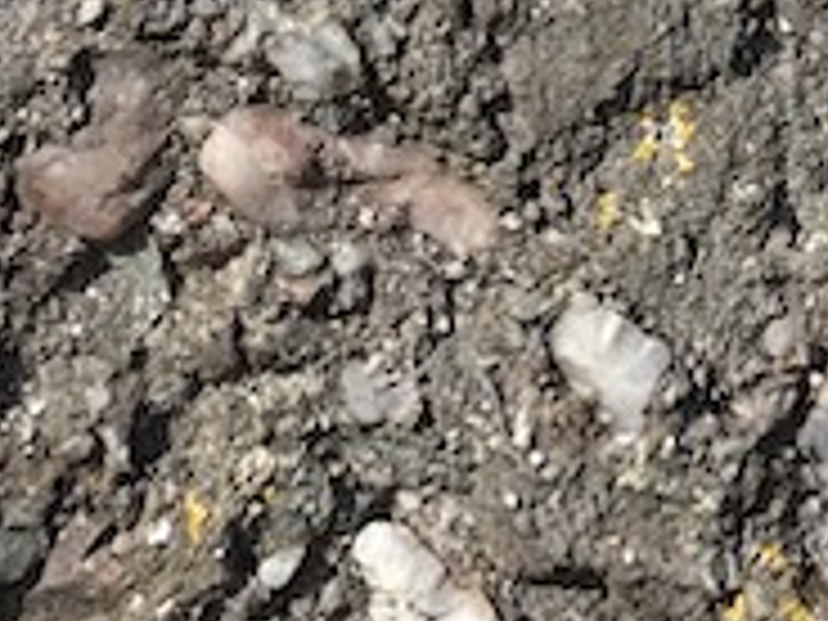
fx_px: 3779
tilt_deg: +7.9
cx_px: 279
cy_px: -936
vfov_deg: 8.5
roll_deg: +0.7
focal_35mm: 158
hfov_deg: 12.5
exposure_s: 1/1570
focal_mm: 4.15
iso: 25
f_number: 2.2
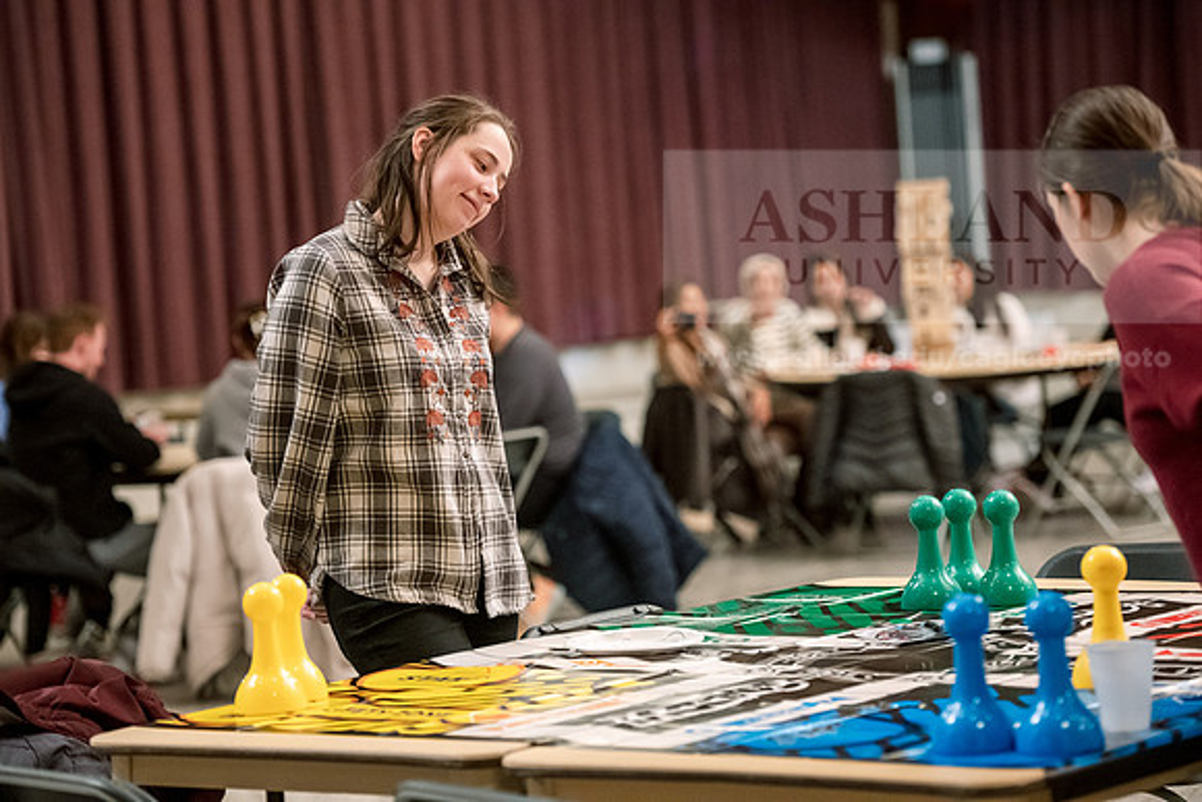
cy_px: 401
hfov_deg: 18.6
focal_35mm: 110
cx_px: 601
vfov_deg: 12.5
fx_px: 3673
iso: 5000
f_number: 3.2
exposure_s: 1/200
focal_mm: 110
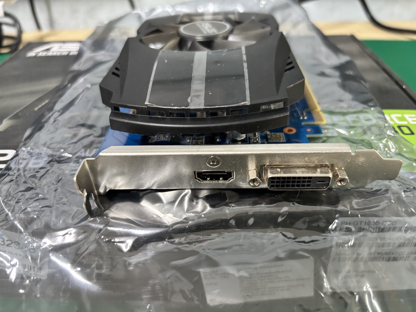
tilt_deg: -35.9
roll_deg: +1.6
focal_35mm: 26
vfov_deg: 53.1
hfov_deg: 67.3
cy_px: 156
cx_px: 208
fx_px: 312
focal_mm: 5.96
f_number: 1.6
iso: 400
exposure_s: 1/33
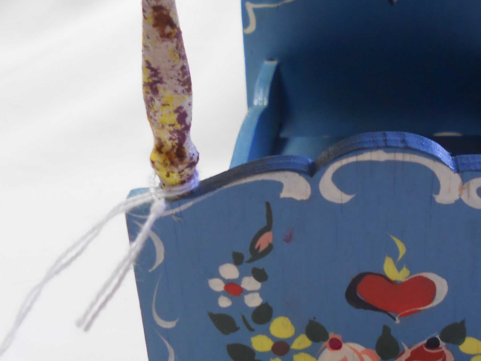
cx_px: 389
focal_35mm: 72
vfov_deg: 20.4
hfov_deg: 26.5
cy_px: 155
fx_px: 1000
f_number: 3.5
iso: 160
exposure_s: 1/30
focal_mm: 5.8
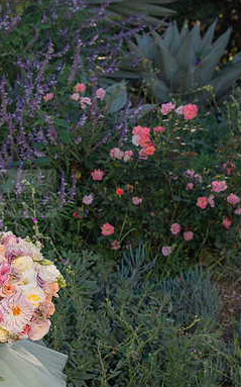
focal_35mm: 88
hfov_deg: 14.5
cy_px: 194
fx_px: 926
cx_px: -29
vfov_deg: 23.6
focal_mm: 57
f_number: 7.1
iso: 200
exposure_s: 1/200
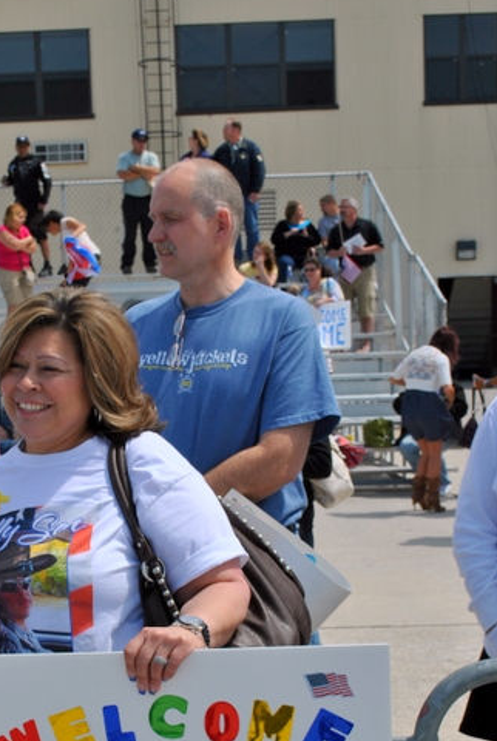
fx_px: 1546
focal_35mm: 75
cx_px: 122
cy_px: 570
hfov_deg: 18.1
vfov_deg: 26.5
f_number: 10
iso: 100
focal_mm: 30
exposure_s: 1/400
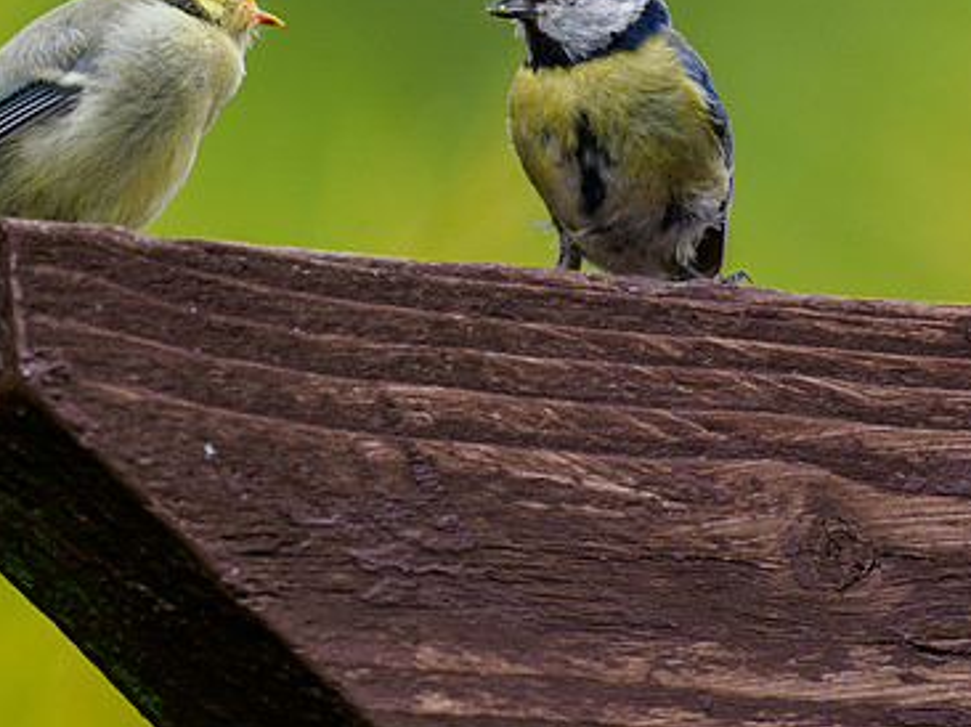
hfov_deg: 1.6
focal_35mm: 1229
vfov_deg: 1.2
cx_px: 199
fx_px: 34452
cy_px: 85
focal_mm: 300
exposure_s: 1/1250
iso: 320
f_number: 4.5
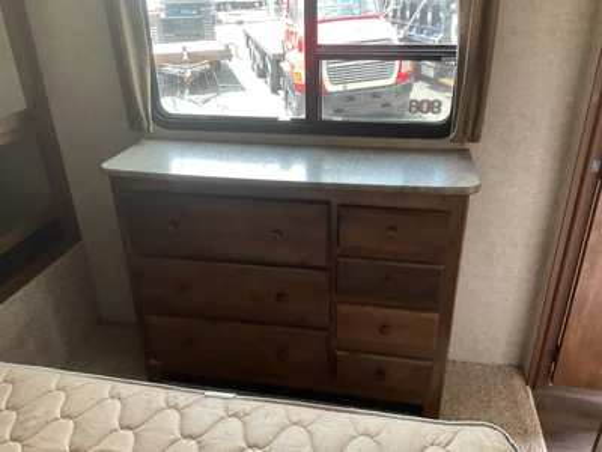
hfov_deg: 61.7
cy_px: 226
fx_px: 504
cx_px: 301
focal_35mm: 29
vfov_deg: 48.2
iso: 125
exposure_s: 1/60
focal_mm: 3
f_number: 1.8
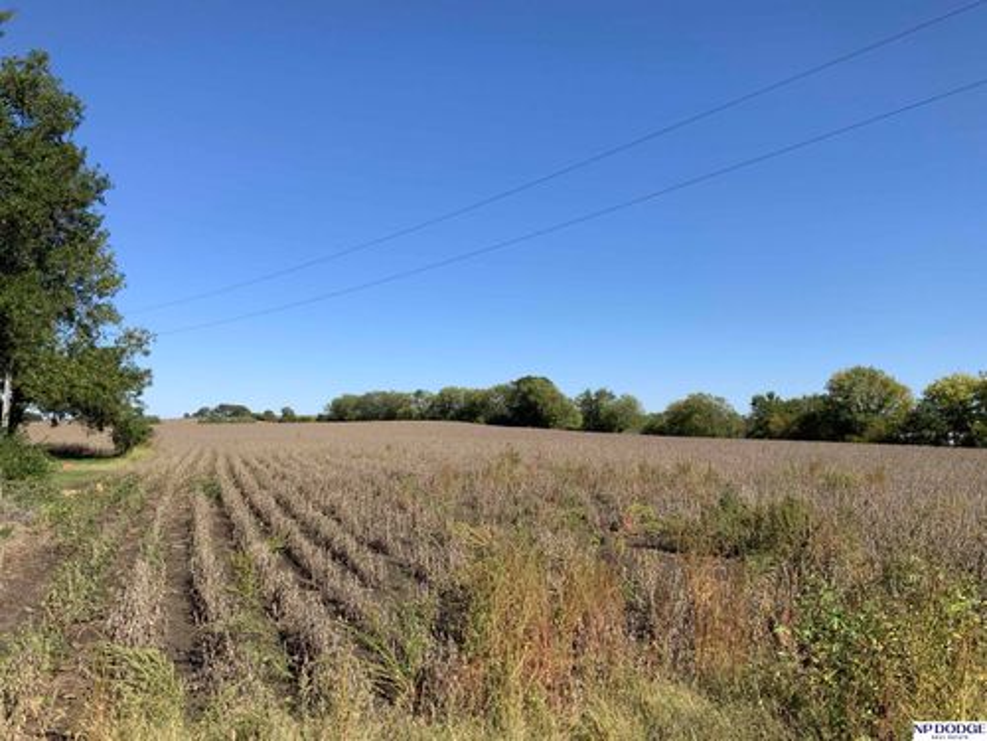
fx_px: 827
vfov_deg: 48.2
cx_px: 494
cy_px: 370
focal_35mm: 29
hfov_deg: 61.7
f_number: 1.8
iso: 16
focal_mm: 3
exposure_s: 1/2227
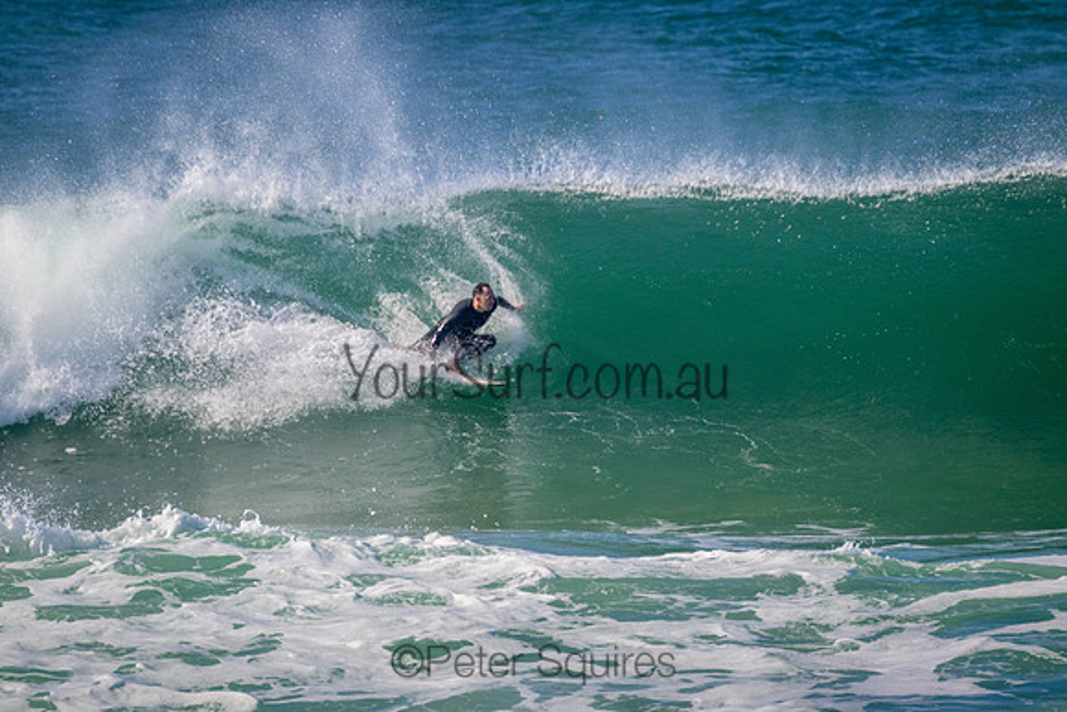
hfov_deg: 2.6
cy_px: 356
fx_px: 23716
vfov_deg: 1.7
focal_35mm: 800
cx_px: 534
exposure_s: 1/2000
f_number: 11
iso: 1600
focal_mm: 800
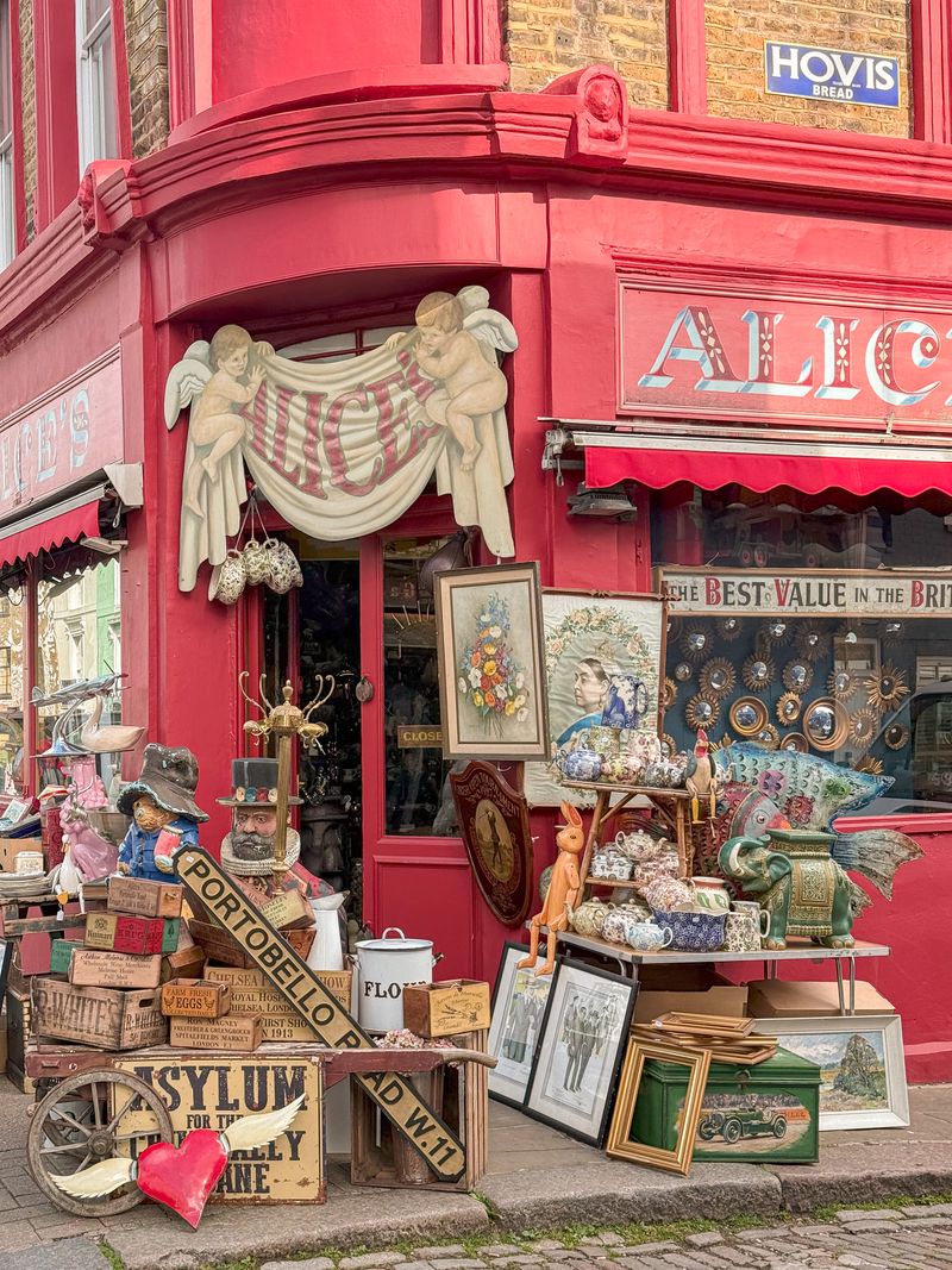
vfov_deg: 39.7
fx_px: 1760
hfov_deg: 30.3
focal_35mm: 48
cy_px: 635
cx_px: 476
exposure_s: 1/1000
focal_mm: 6.76
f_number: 1.8
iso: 100
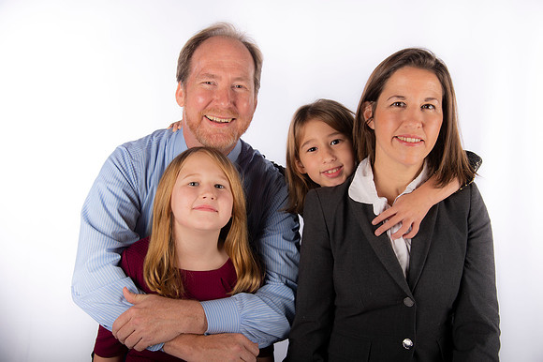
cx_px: 272
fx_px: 724
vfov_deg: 28.0
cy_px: 181
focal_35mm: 48
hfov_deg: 41.1
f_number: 6.3
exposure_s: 1/200
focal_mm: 48
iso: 100
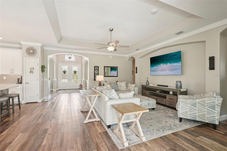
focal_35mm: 16
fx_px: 101
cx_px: 114
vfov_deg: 73.7
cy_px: 76
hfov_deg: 96.7
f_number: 8
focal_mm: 16
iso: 400
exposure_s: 1/25
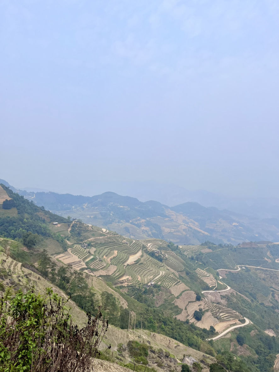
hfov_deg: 53.1
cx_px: 140
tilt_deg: -2.3
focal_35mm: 26
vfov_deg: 67.3
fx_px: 279
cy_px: 186
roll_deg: +0.3
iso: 50
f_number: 1.6
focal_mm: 5.1
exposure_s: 1/6173
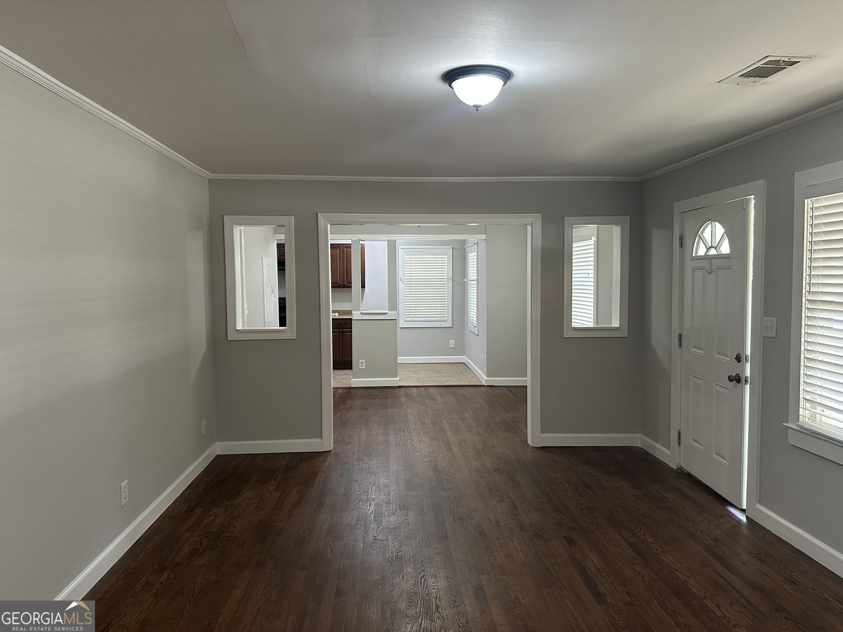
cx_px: 422
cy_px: 316
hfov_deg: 71.6
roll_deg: +0.5
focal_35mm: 24
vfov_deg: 56.8
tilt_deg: -3.2
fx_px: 584
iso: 320
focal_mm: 6.86
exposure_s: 1/60
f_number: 1.78
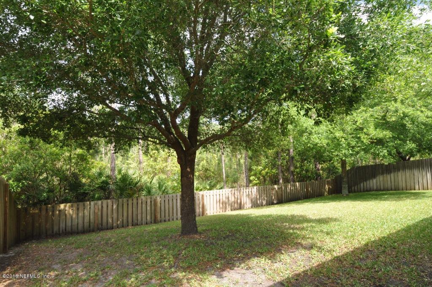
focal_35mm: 20
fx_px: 234
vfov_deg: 63.1
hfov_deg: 85.5
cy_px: 144
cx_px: 216
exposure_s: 1/160
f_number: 6.3
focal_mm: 13
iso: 250
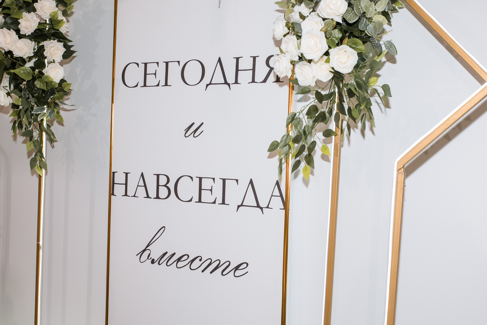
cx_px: 257
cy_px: 188
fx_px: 555
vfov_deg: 32.6
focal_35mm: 41
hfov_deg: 47.4
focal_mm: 35
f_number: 8
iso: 640
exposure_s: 1/250
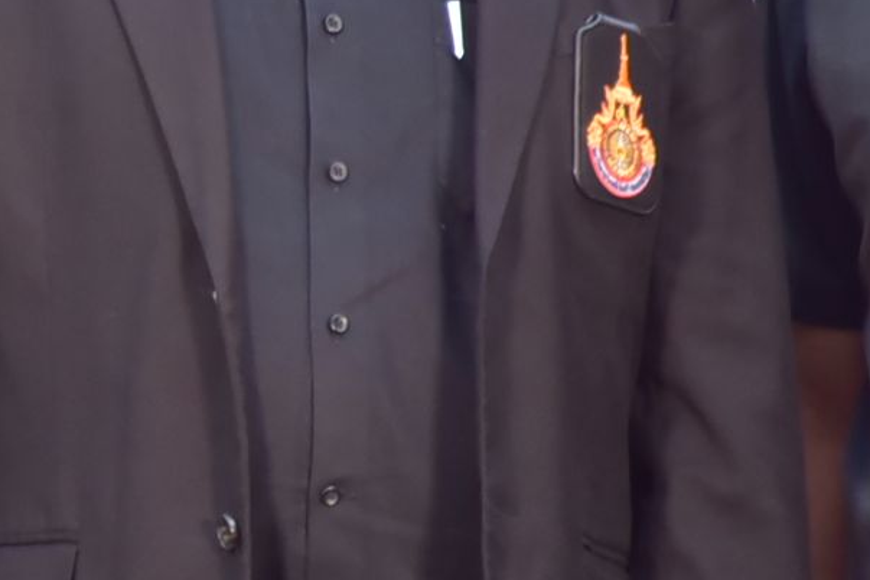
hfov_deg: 2.2
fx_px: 23053
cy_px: -28
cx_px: -834
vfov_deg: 1.4
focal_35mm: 954
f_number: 5.6
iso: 1000
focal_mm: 230
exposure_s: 1/200
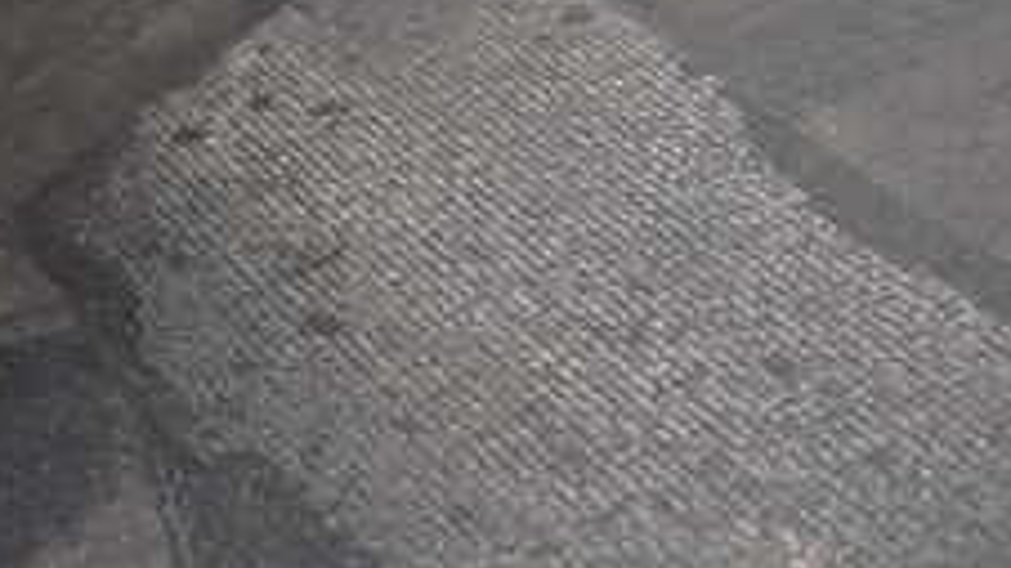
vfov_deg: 11.6
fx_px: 2787
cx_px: 568
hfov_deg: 20.5
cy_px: 259
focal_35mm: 104
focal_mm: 6.37
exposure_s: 1/40
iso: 125
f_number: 7.1
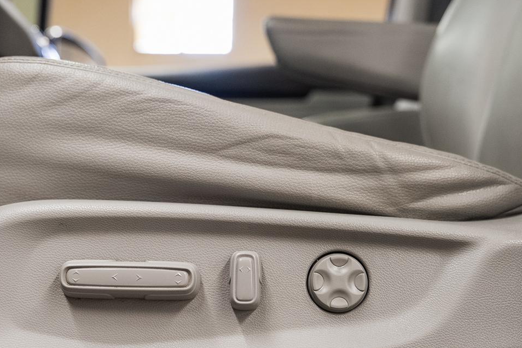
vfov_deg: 22.3
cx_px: 242
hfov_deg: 33.4
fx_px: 870
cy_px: 286
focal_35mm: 60
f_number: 4
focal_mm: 34.6
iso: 1000
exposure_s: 1/40
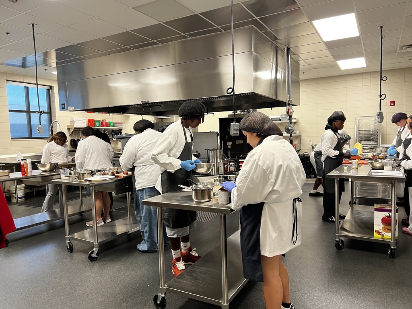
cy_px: 154
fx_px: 309
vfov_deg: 53.1
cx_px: 206
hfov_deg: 67.3
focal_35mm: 26
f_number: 1.5
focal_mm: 5.7
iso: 80
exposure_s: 1/60
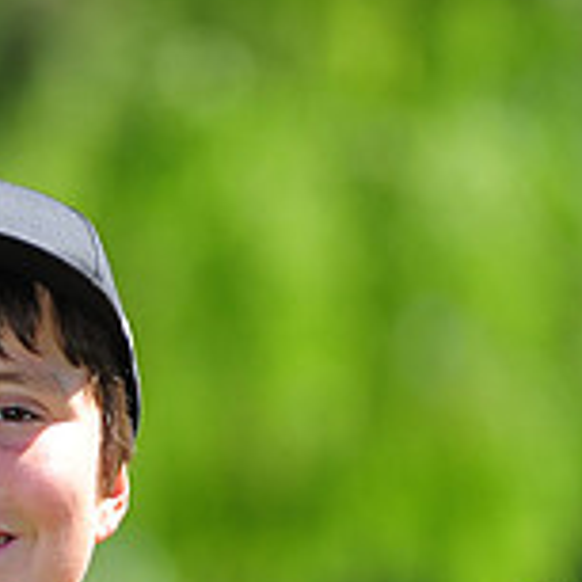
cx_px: -30
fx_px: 12212
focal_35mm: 642
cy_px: 704
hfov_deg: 2.7
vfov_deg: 2.7
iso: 200
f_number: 4.5
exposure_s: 1/640
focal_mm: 200
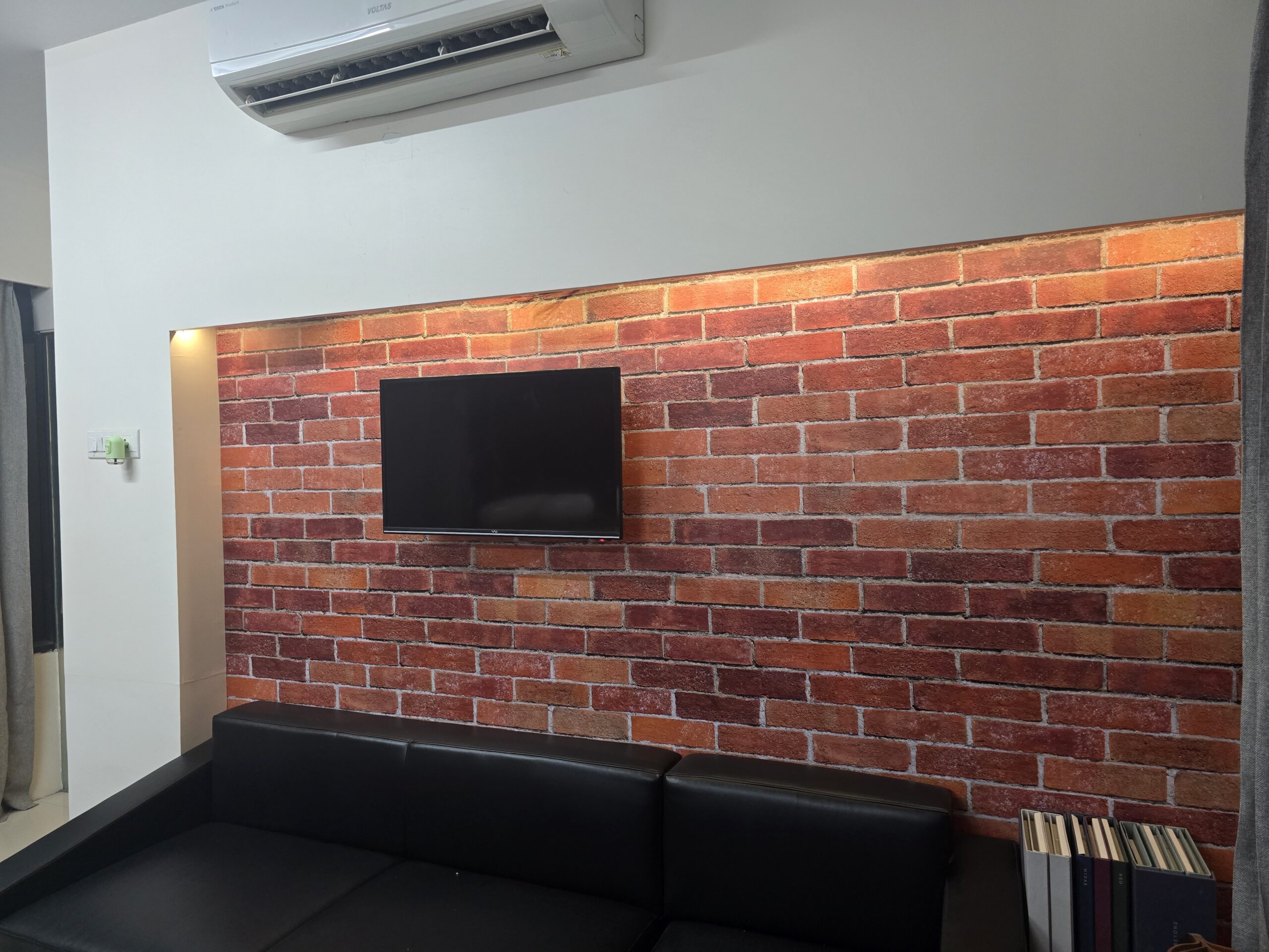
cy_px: 476
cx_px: 634
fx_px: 843
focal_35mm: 23
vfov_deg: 58.9
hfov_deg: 73.9
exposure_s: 1/100
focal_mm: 6.3
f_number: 1.7
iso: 400
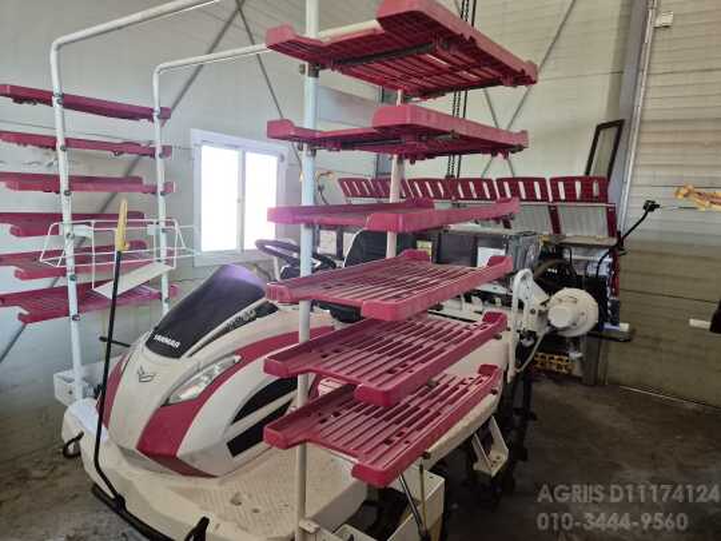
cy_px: 270
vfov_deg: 58.9
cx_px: 360
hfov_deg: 73.9
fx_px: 479
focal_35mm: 23
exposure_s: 1/120
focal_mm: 5.4
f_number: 1.8
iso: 1000
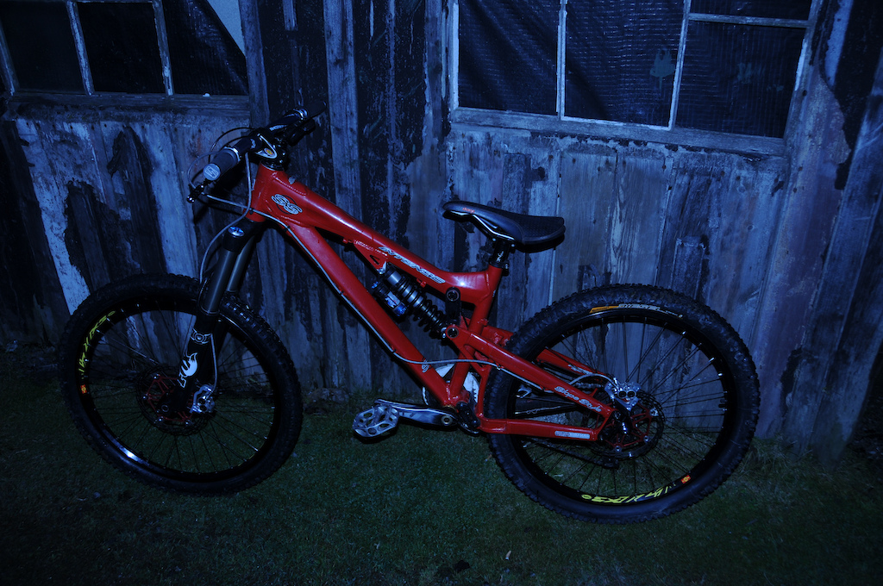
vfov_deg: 43.5
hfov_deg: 62.0
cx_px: 442
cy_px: 293
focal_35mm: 30
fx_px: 735
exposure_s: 1/60
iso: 200
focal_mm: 20
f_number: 3.5
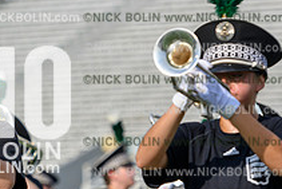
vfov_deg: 3.3
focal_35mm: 412
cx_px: -24
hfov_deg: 5.0
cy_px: 111
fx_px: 3229
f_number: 4
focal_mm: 150
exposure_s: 1/1600
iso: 100
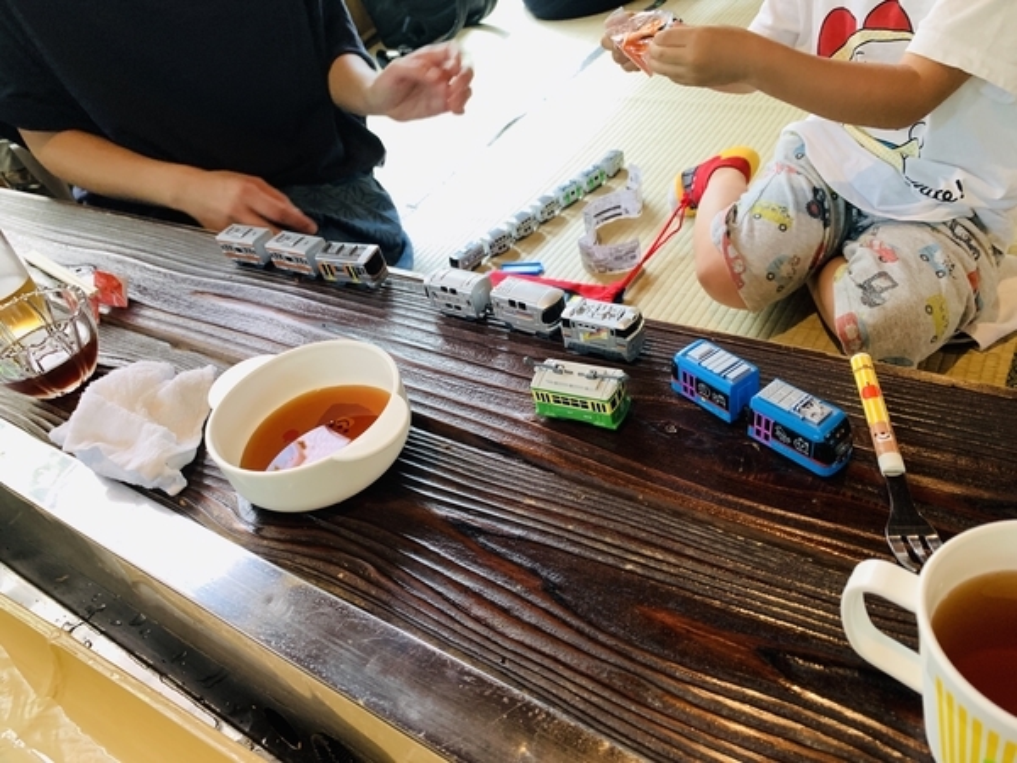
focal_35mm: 26
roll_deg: +15.2
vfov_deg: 53.1
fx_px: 764
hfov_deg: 67.3
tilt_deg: -38.6
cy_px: 382
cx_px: 508
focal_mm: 4.25
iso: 250
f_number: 1.8
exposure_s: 1/50
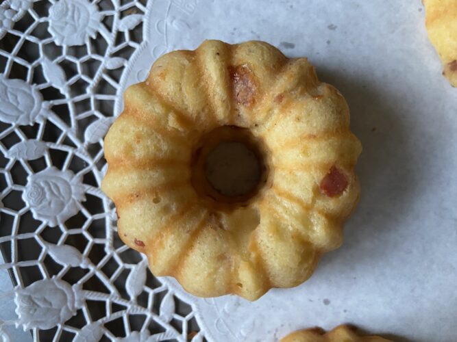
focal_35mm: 25
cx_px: 228
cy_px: 171
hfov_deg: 69.4
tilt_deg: -88.4
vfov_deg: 54.9
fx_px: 330
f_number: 1.8
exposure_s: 1/33
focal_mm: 4.25
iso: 320
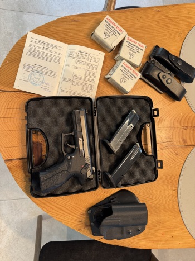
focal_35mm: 24
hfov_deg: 56.8
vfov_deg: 71.6
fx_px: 180
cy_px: 130
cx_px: 98
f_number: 1.78
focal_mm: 6.76
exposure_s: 1/50
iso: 160
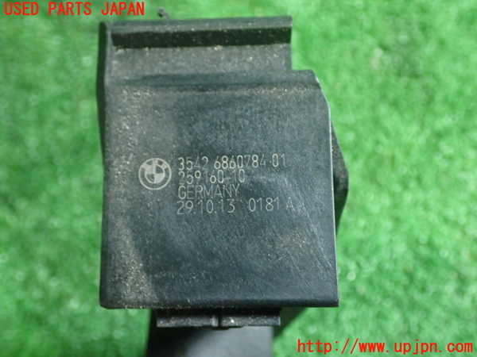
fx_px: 565
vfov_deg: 35.1
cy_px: 178
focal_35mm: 41
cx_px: 238
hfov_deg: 45.8
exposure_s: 1/40
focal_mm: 7.31
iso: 640
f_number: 2.8
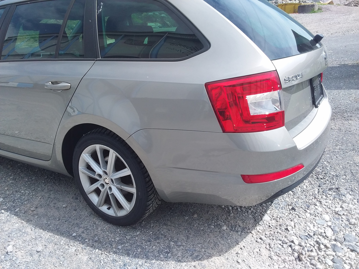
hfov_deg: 63.4
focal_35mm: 28
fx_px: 290
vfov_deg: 49.7
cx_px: 180
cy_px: 134
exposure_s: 1/888
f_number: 1.9
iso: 40
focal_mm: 2.91
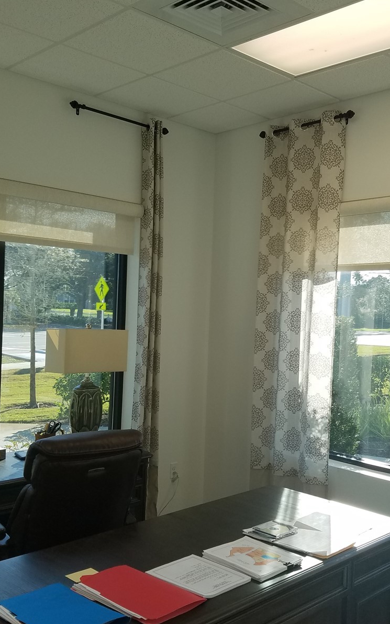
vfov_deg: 52.7
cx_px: 227
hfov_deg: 34.4
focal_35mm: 37
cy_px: 310
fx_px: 629
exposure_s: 1/268
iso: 50
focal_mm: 4.2
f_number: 1.7
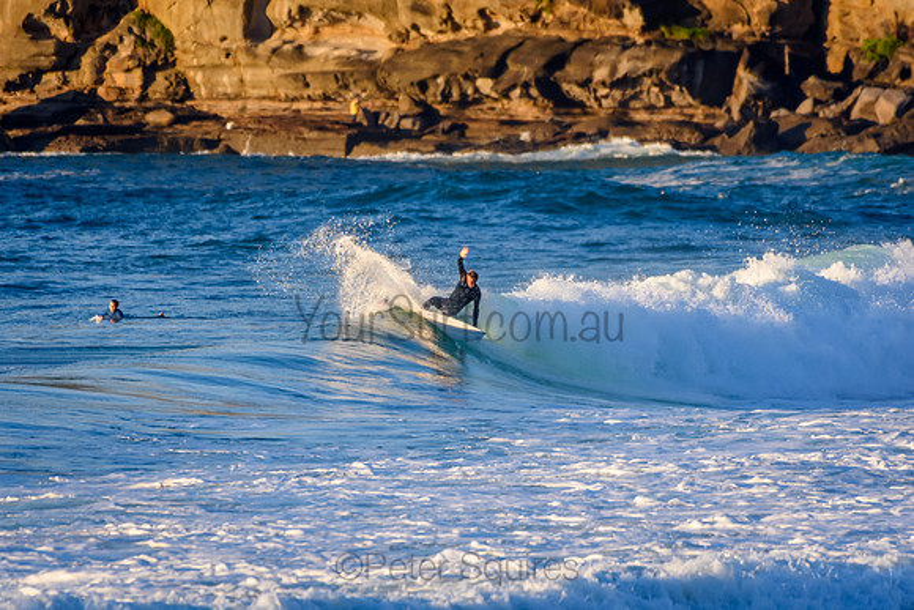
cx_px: 457
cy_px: 305
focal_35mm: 750
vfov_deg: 1.8
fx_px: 19045
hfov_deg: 2.7
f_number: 5.6
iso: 640
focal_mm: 500
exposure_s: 1/1600
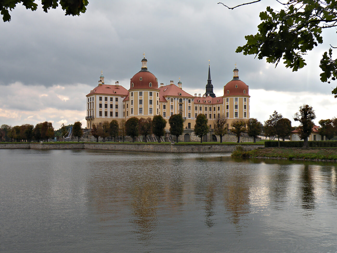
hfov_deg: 44.8
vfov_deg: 34.3
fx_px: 409
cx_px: 168
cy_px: 126
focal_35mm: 42
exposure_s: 1/170
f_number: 5.6
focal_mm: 7.4
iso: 64
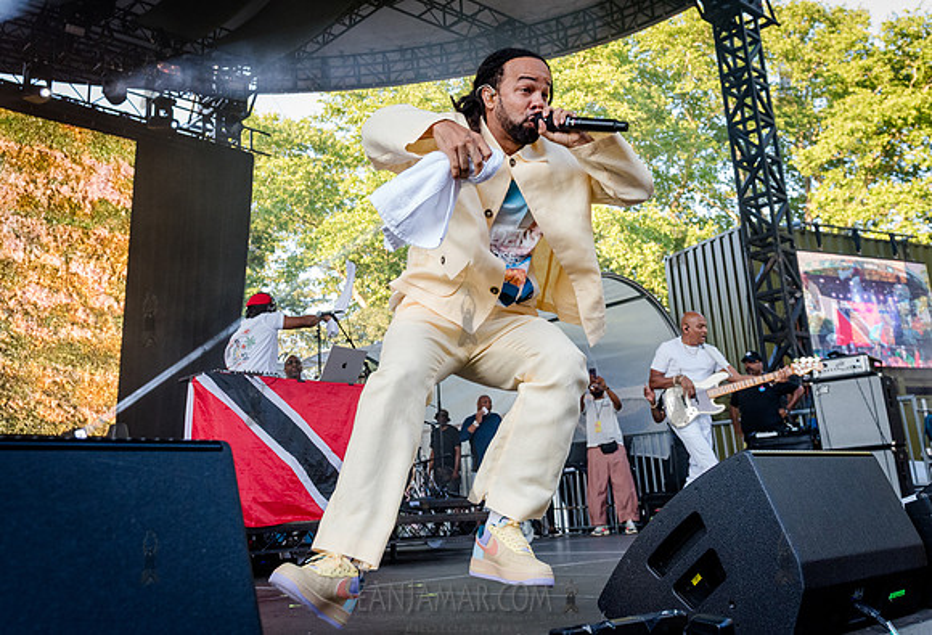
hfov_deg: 53.9
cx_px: 477
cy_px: 227
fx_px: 916
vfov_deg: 37.9
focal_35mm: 35
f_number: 4
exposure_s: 1/500
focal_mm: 27
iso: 1600
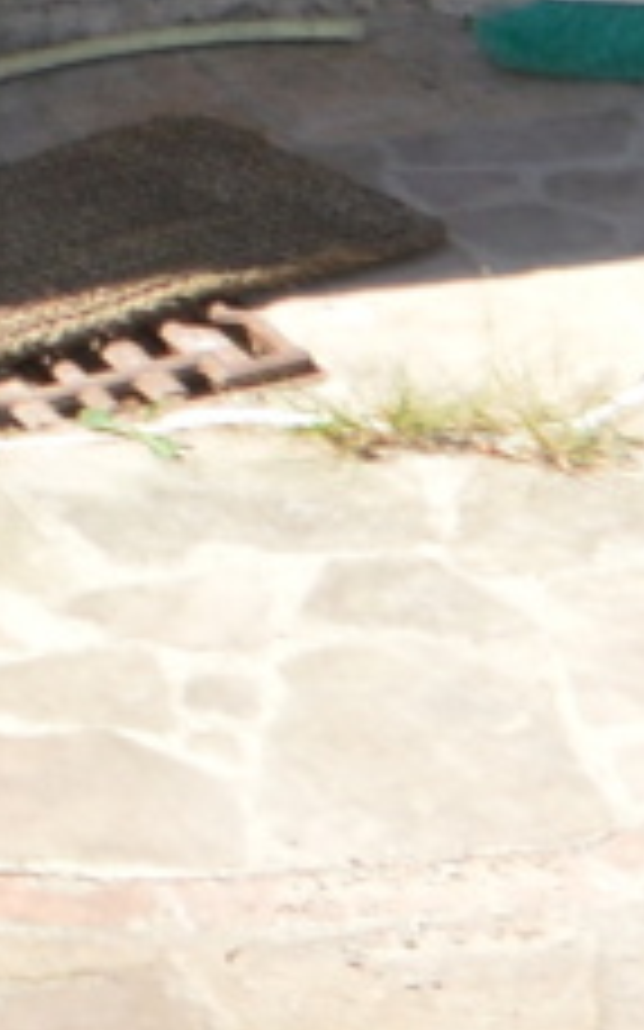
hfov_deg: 7.1
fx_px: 4805
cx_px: -1036
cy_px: -679
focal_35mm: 171
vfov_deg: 11.5
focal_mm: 10
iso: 100
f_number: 5.6
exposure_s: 1/200
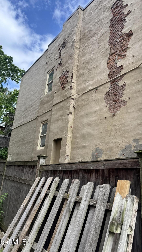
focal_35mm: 27
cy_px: 124
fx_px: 181
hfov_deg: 42.6
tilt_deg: +16.5
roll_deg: -3.3
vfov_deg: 69.9
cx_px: 86
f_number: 1.78
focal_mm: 6.76
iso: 80
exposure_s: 1/1456
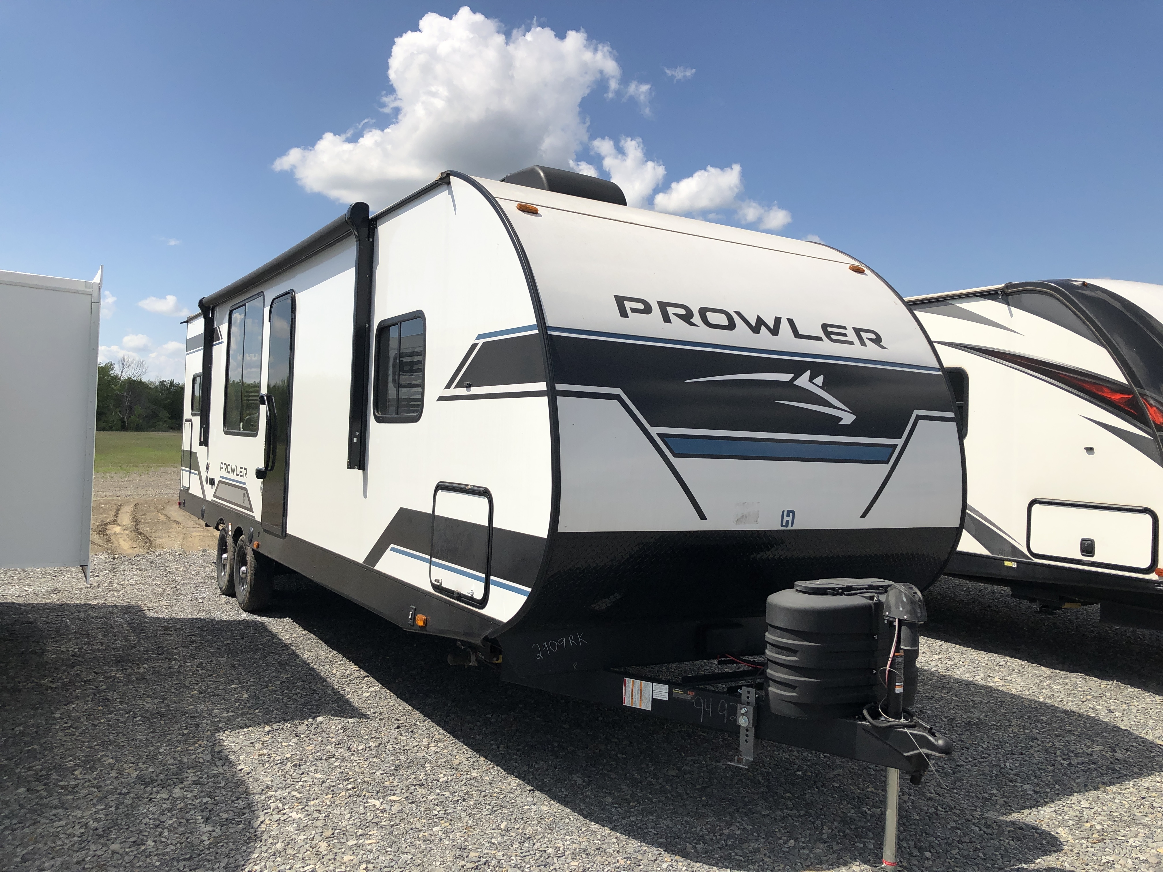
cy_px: 436
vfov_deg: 49.7
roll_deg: -1.2
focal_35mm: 28
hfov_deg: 63.4
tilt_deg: +0.4
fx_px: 941
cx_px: 582
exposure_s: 1/3690
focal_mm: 3.99
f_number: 1.8
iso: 25
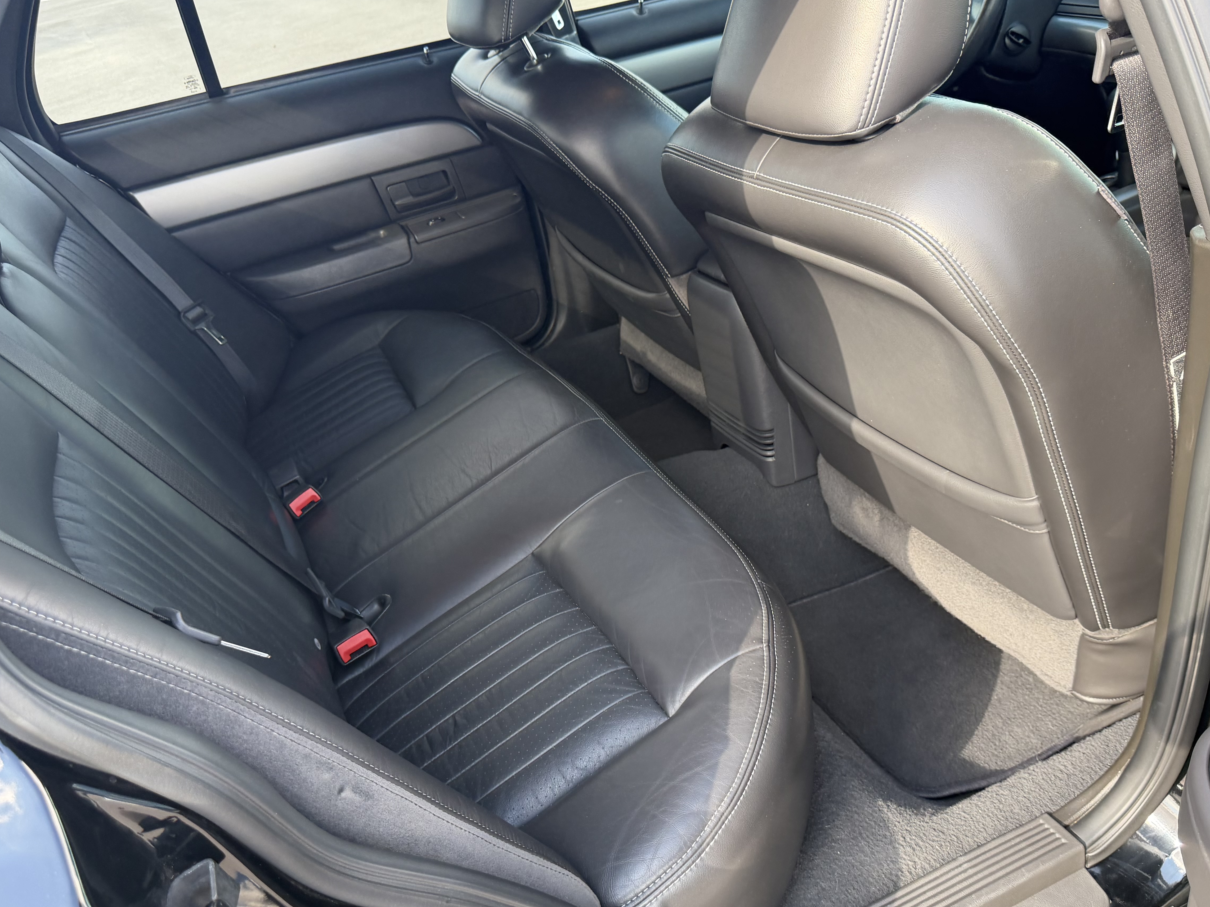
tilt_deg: -31.3
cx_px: 604
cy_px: 513
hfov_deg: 60.0
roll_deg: +12.3
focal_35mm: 30
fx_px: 1049
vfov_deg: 46.7
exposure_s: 1/163
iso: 125
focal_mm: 6.76
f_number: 1.78
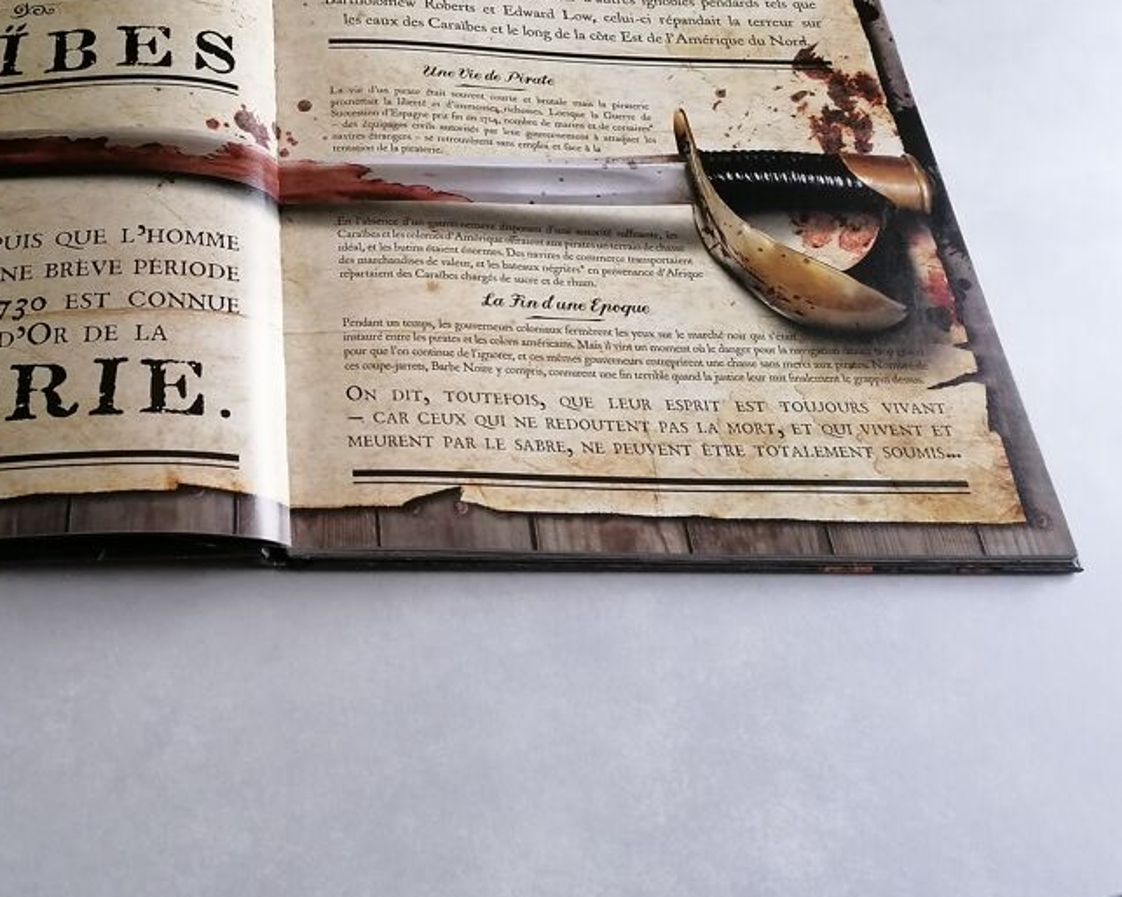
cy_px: 293
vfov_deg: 36.1
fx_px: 1361
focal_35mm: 41
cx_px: 293
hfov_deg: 43.5
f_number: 1.8
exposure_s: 1/100
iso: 500
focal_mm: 4.75
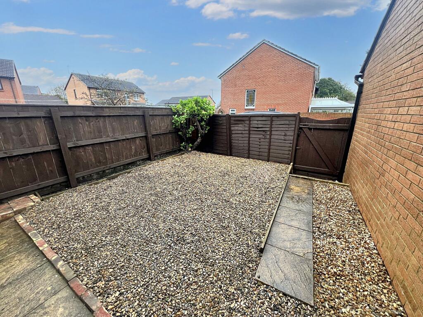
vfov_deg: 89.9
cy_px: 158
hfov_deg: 106.2
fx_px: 159
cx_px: 212
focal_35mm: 13
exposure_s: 1/99
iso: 100
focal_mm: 1.6
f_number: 1.8
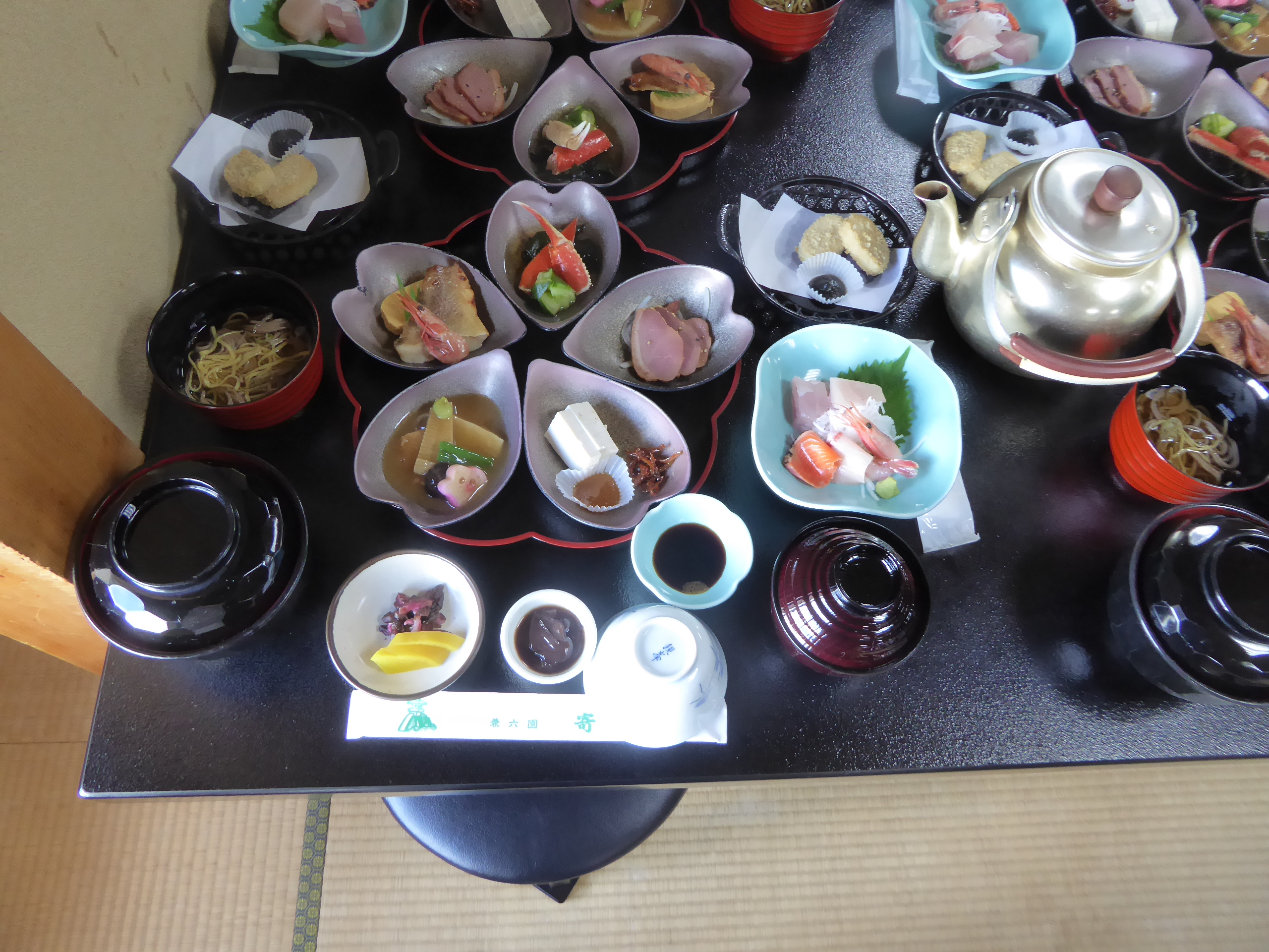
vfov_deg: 54.9
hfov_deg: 69.4
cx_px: 634
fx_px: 916
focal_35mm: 25
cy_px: 476
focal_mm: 4.3
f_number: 3.3
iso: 400
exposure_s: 1/25
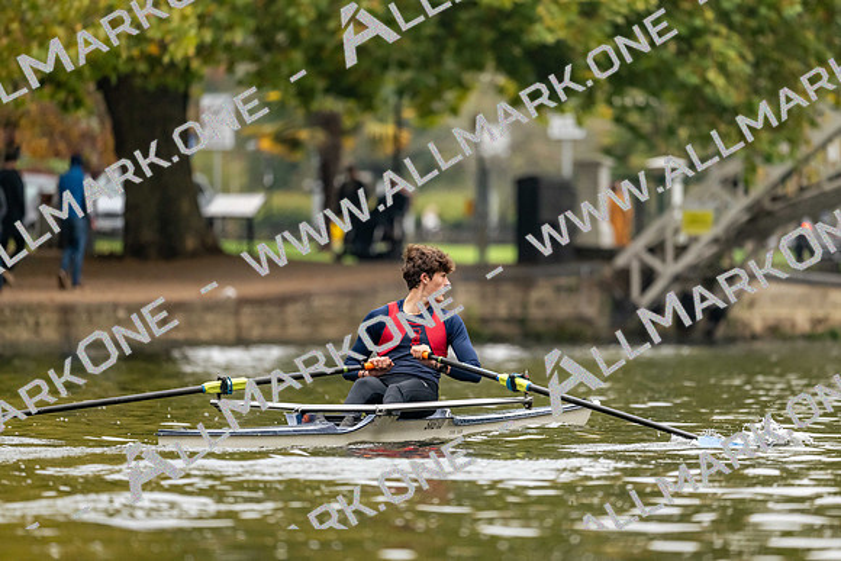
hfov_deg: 5.2
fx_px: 9346
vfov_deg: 3.4
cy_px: 280
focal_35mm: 400
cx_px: 420
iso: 3200
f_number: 4.5
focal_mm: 400
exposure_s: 1/2000
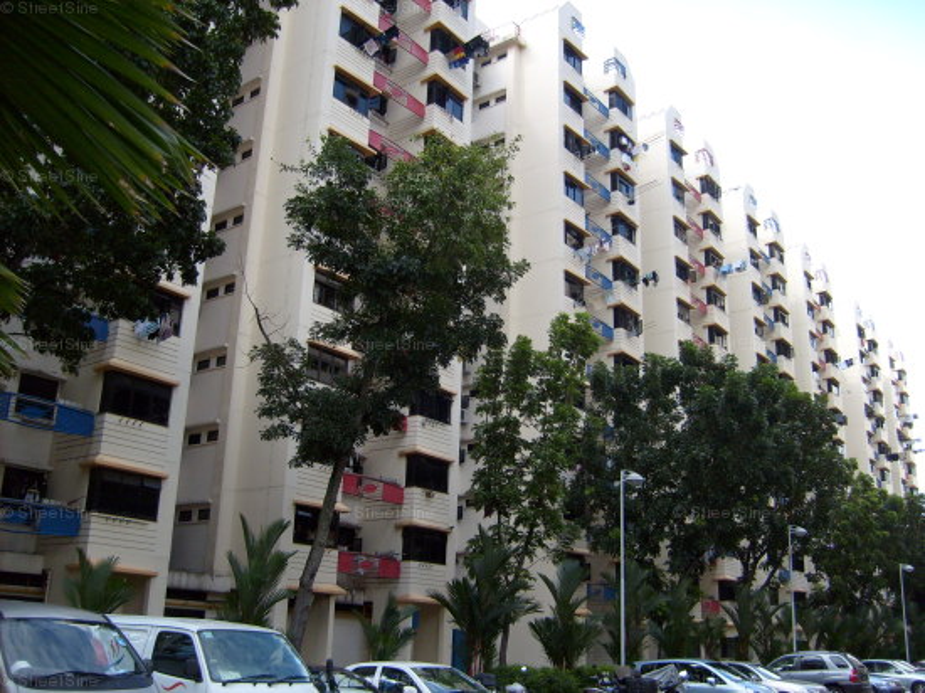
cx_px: 462
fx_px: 935
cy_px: 346
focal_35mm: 35
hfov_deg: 52.6
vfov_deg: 40.7
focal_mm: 5.8
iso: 80
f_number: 2.8
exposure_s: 1/350
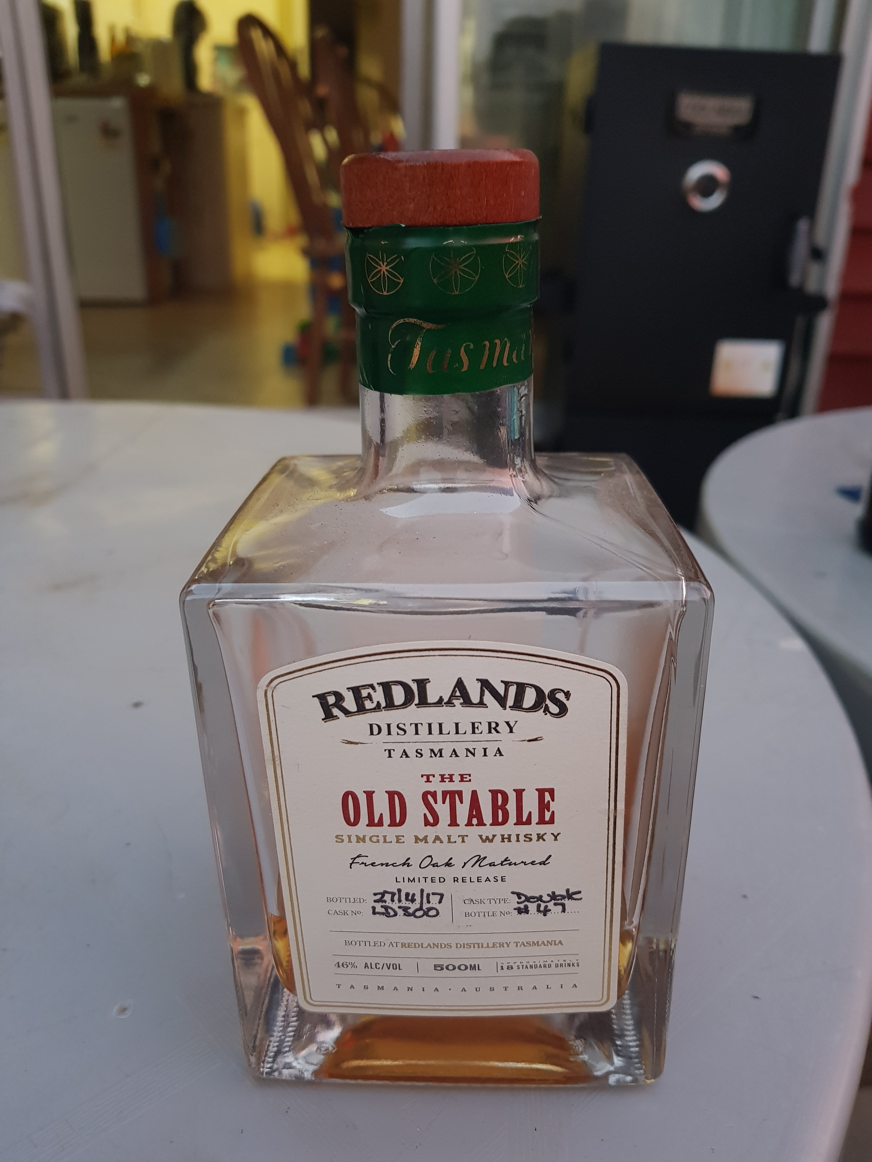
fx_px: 873
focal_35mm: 26
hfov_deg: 53.1
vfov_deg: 67.3
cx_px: 436
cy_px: 581
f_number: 1.7
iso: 250
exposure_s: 1/10
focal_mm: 4.3
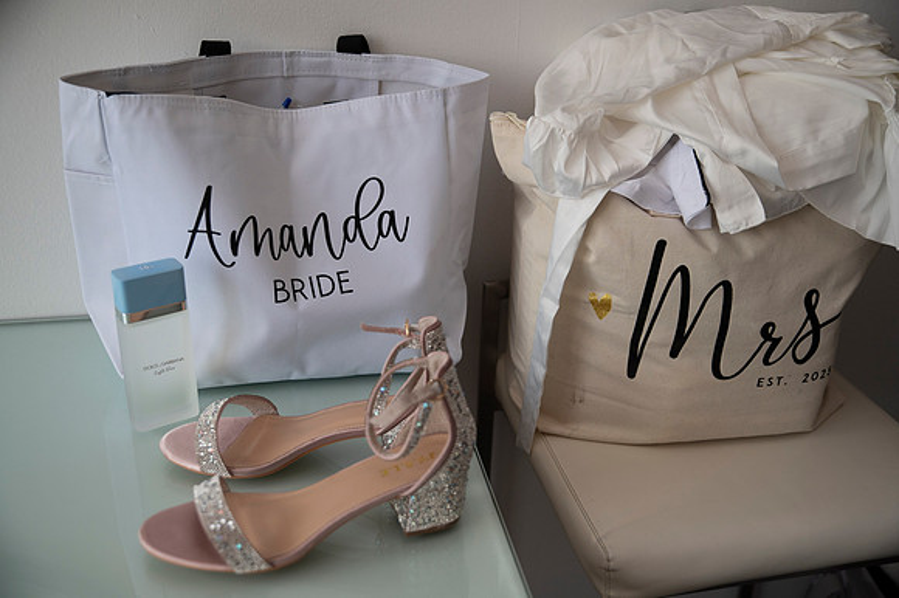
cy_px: 299
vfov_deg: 33.4
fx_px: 998
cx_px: 450
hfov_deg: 48.5
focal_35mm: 40
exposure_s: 1/1250
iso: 800
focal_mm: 40
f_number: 2.8
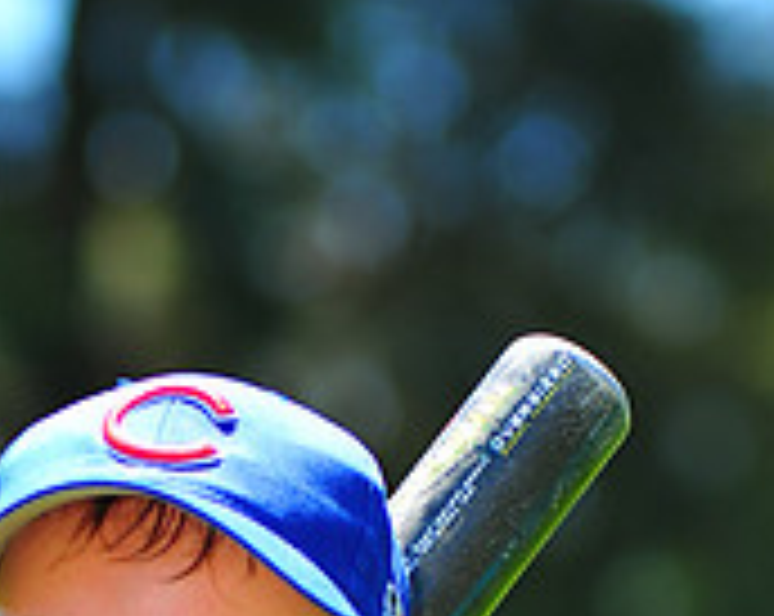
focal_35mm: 570
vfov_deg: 2.7
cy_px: 1075
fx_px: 13035
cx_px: 86
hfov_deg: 3.4
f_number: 5
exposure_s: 1/400
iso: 200
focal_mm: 180
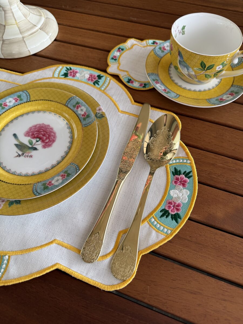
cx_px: 122
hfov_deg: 56.8
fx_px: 225
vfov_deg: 71.6
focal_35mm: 24
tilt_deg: -60.4
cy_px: 162
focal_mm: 6.76
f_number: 1.78
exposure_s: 1/121
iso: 100
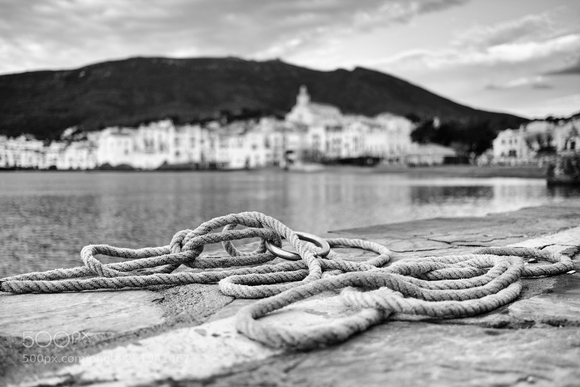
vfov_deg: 37.8
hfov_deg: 54.4
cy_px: 194
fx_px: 564
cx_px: 290
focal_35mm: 35
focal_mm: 23
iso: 200
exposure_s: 1/1400
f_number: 2
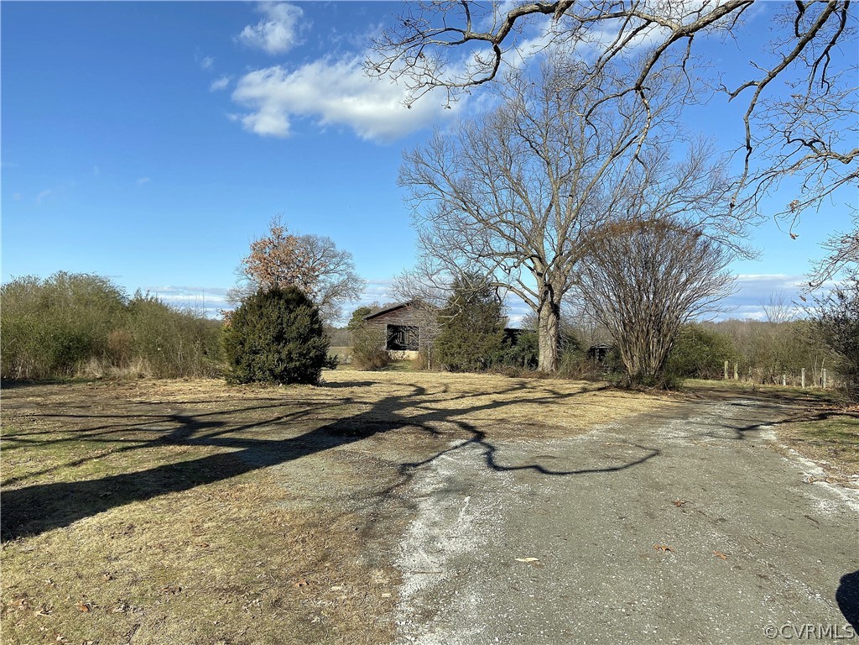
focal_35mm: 26
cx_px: 430
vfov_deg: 53.1
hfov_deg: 67.3
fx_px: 645
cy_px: 322
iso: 32
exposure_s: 1/2967
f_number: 1.8
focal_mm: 4.25
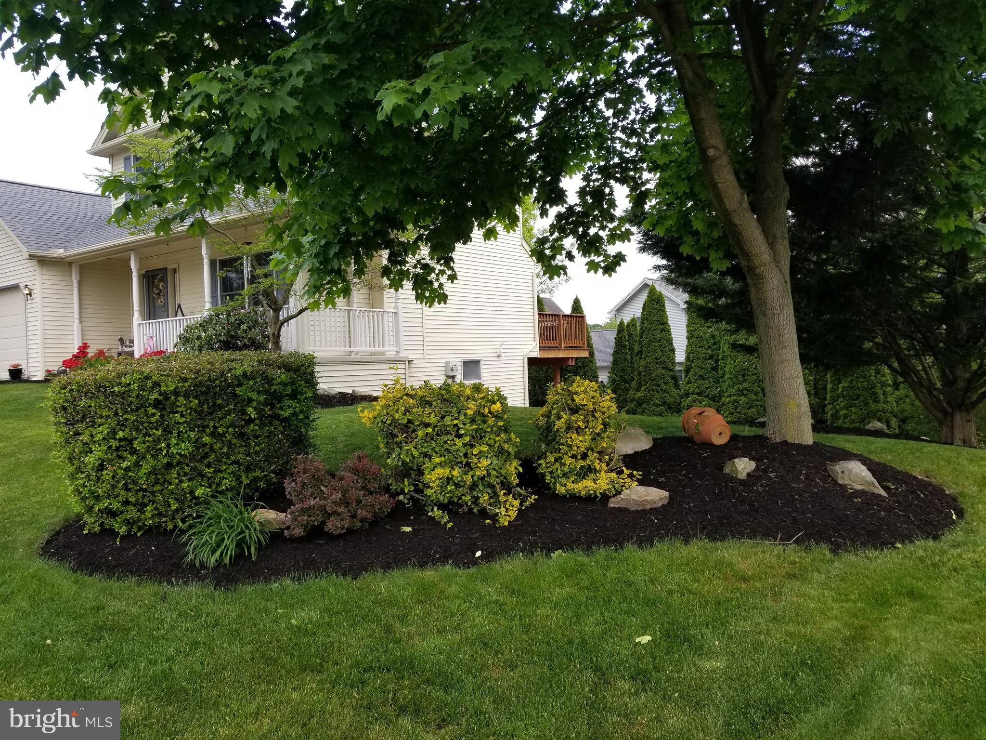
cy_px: 370
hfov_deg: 67.3
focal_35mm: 26
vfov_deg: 53.1
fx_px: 741
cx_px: 493
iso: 50
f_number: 1.7
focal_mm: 4.3
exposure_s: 1/278
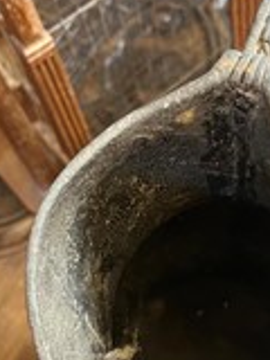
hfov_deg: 22.4
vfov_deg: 29.6
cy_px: 236
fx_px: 676
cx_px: 200
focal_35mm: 65
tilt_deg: -65.3
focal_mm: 5.1
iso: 800
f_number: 1.6
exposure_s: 1/25
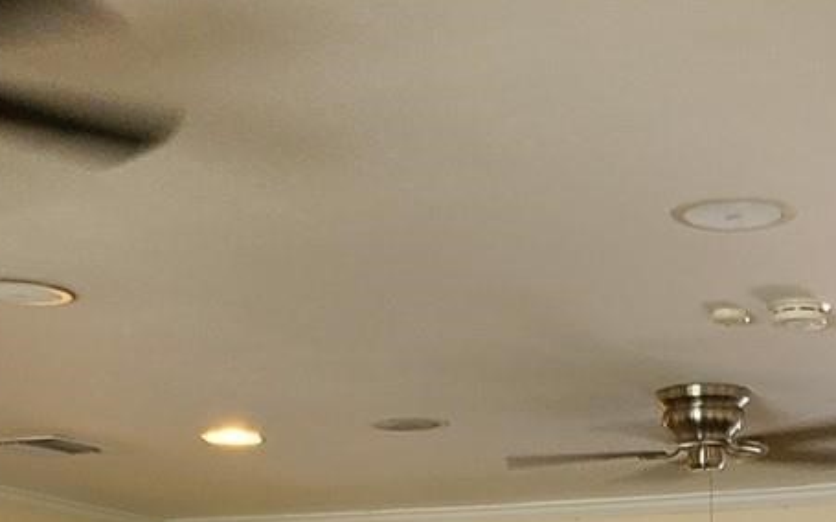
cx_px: 619
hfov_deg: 21.3
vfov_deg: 11.9
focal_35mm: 97
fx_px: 2209
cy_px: 1059
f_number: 1.8
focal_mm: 5.4
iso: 250
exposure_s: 1/40
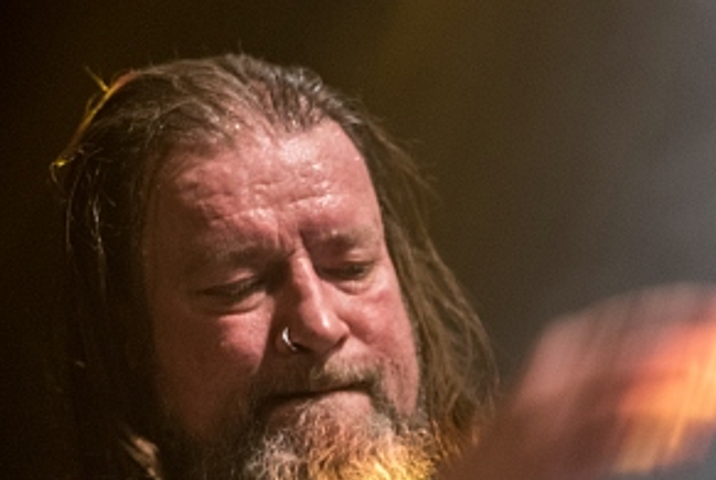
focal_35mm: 494
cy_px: 432
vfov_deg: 2.8
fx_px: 9840
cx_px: 672
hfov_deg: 4.2
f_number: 2.8
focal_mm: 200
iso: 1250
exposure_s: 1/50
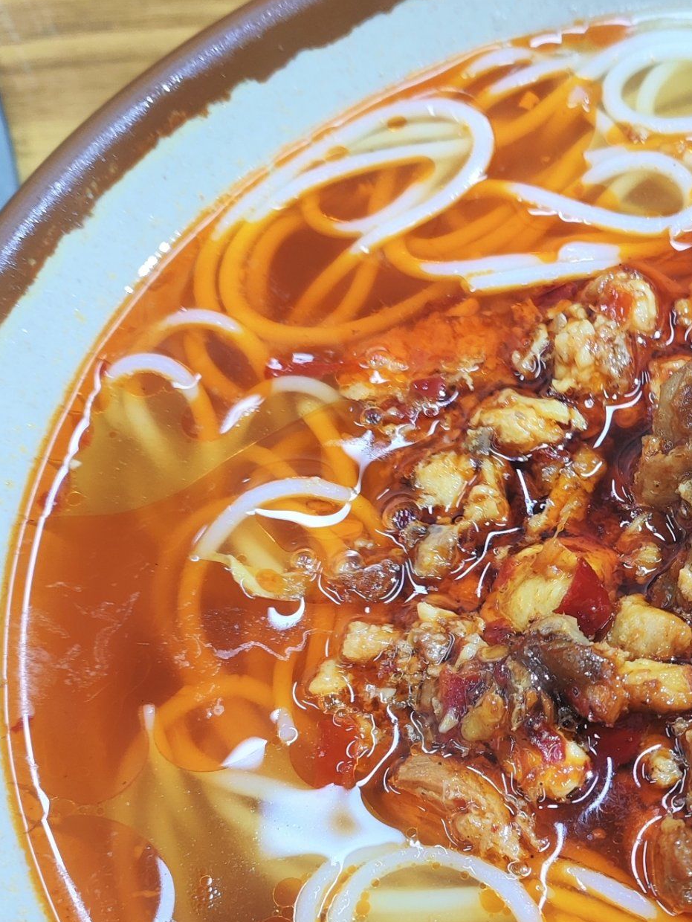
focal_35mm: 55
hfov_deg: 25.1
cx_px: 714
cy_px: 666
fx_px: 1465
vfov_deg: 34.3
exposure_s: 1/50
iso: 86
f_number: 1.79
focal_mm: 4.71
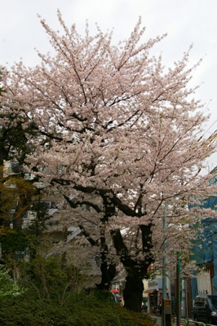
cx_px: 108
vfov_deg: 42.4
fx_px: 421
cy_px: 163
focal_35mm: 46
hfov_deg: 28.9
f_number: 8
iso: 200
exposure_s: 1/250
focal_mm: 31
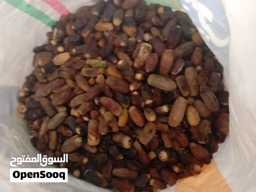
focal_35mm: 28
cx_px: 128
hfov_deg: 63.4
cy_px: 96
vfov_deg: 49.7
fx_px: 207
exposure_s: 1/33.3
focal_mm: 4.22
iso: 1362
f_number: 1.8
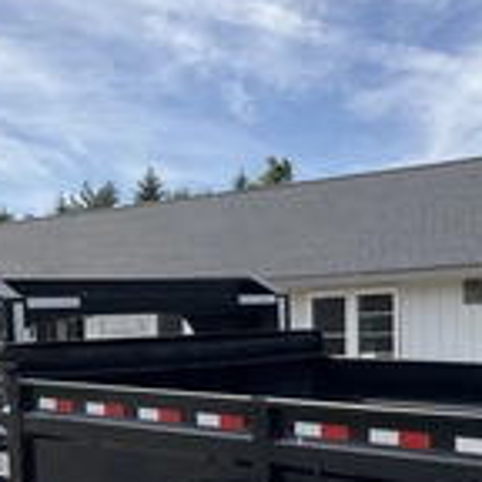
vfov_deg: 24.1
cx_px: 515
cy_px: 362
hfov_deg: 23.0
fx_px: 1118
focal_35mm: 71
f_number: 1.8
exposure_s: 1/1626
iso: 25
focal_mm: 3
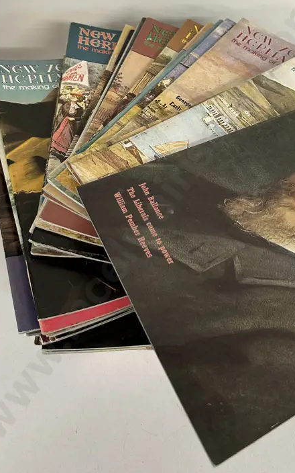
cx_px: 194
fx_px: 476
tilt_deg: -49.9
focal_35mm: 37
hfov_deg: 34.2
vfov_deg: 51.8
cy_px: 161
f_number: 1.78
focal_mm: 6.86
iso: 200
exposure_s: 1/100
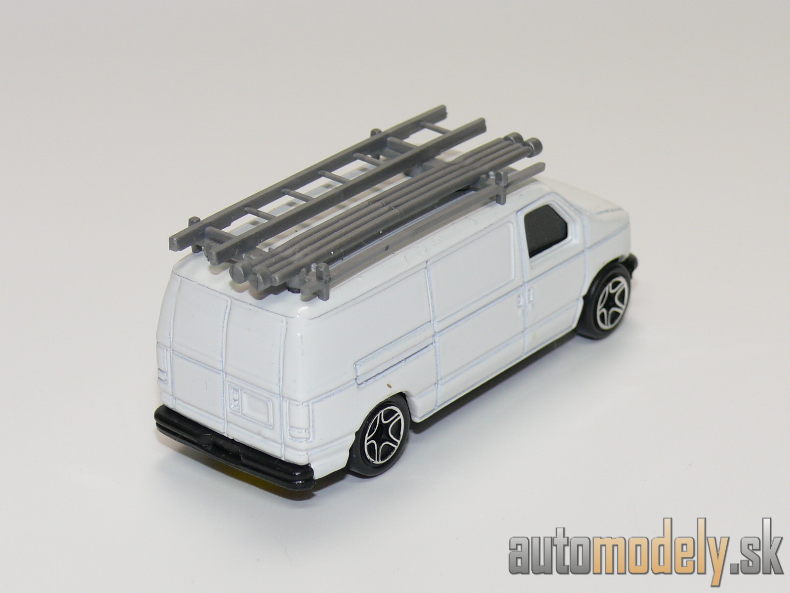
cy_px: 296
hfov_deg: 20.2
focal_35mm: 97
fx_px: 2214
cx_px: 395
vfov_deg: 15.2
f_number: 4
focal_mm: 13.1
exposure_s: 1/30
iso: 100
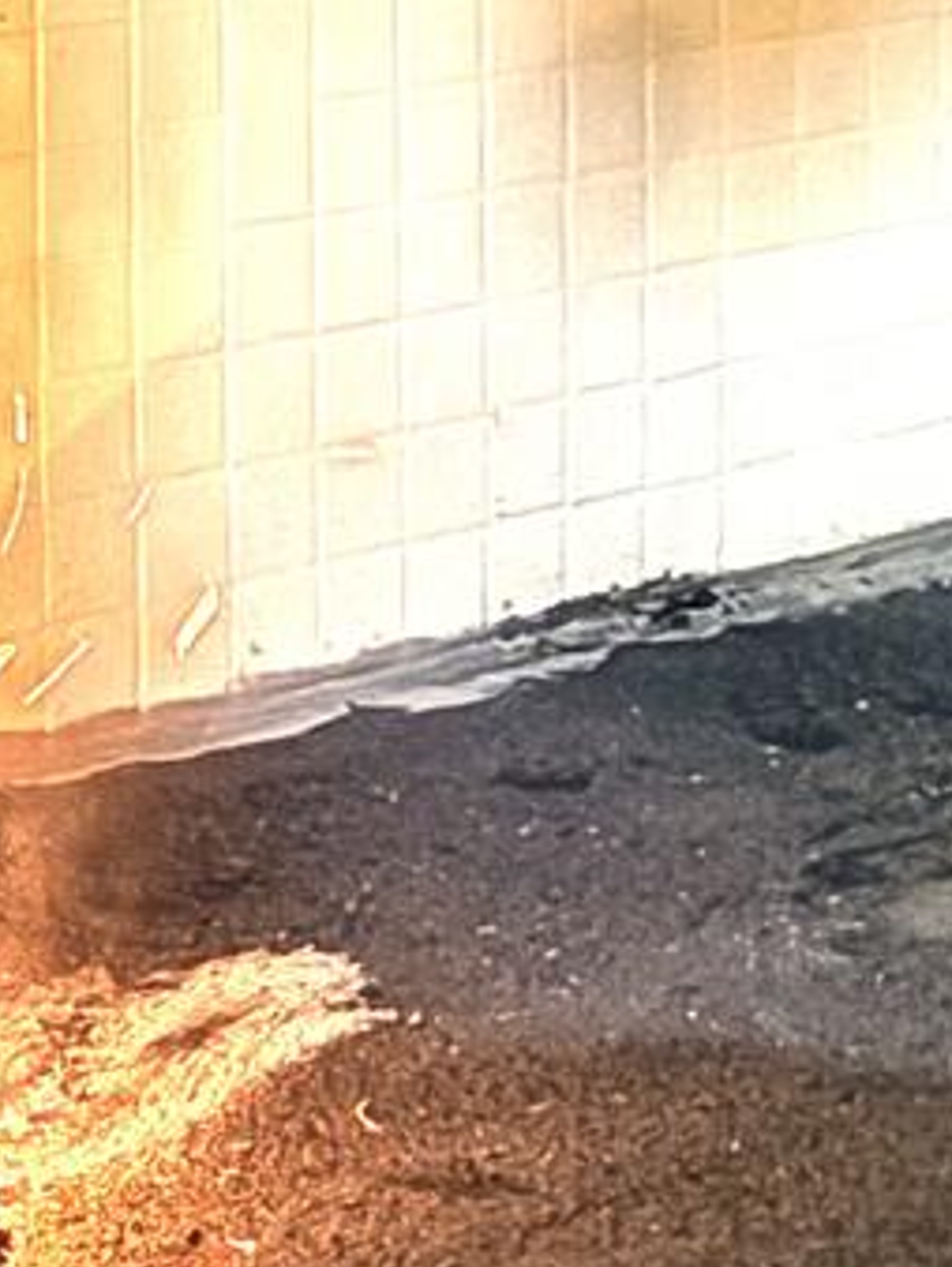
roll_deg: -0.1
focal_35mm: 164
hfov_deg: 8.9
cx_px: 1214
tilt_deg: -6.0
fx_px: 6006
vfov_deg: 11.8
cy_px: -178
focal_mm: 5.96
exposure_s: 1/24
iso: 1000
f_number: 1.6
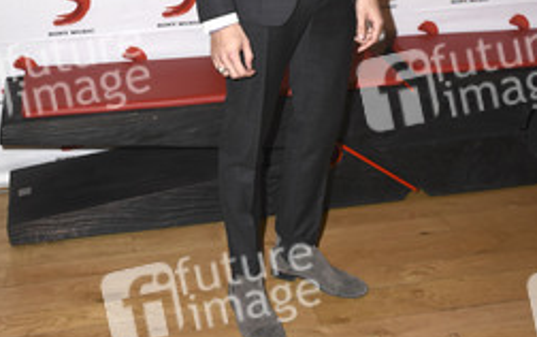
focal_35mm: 63
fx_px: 923
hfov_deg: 32.4
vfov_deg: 19.8
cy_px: -26
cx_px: 273
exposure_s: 1/200
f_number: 4.5
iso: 640
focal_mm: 26
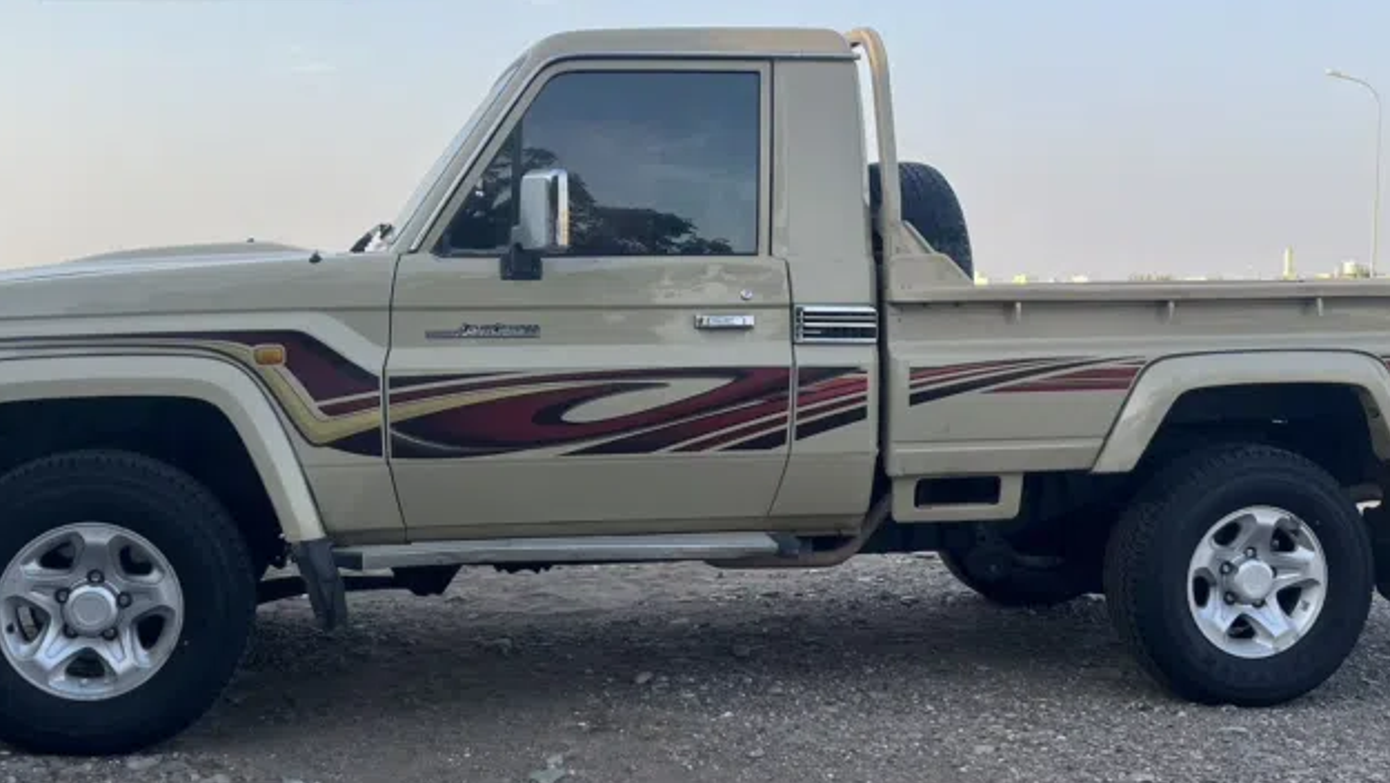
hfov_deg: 66.0
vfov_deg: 40.1
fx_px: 1069
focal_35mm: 29
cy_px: 316
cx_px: 692
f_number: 1.6
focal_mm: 5.1
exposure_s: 1/878
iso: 50
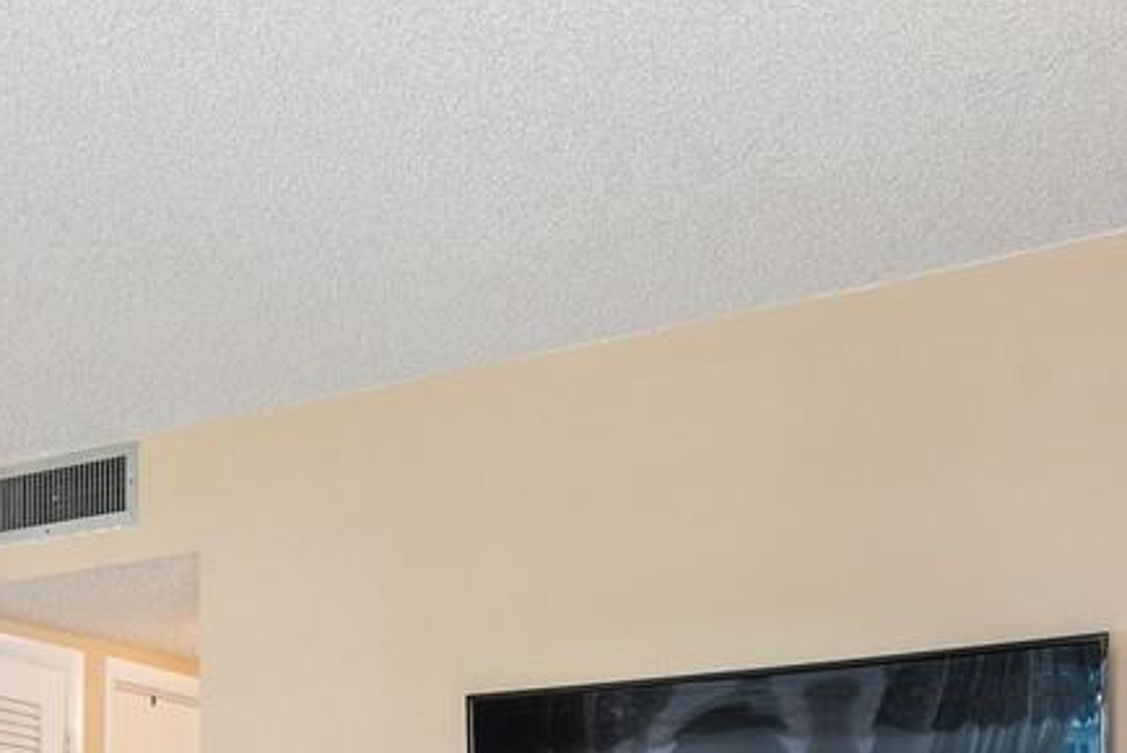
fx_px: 1848
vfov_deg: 21.1
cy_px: 961
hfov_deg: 33.1
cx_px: 257
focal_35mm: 59
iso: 250
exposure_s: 1/15
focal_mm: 16
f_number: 8
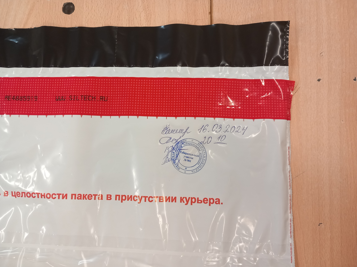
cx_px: 178
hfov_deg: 65.3
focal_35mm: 27
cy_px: 134
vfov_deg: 51.4
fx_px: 278
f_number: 1.8
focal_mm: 4
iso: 250
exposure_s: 1/33.3
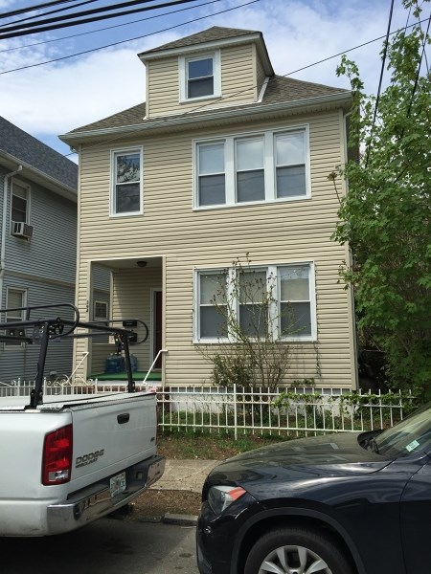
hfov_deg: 48.2
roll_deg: +0.5
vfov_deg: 61.7
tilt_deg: +7.0
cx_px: 216
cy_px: 287
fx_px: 481
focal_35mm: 29
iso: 32
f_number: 2.2
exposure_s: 1/2825
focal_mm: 4.15
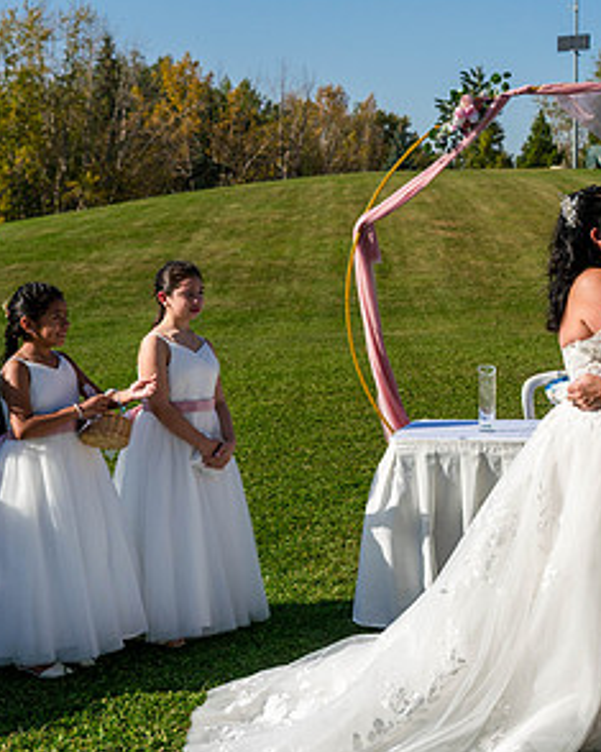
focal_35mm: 71
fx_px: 1579
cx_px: 644
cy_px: 326
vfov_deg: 26.8
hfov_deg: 20.6
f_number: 5
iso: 250
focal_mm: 35
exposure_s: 1/1600
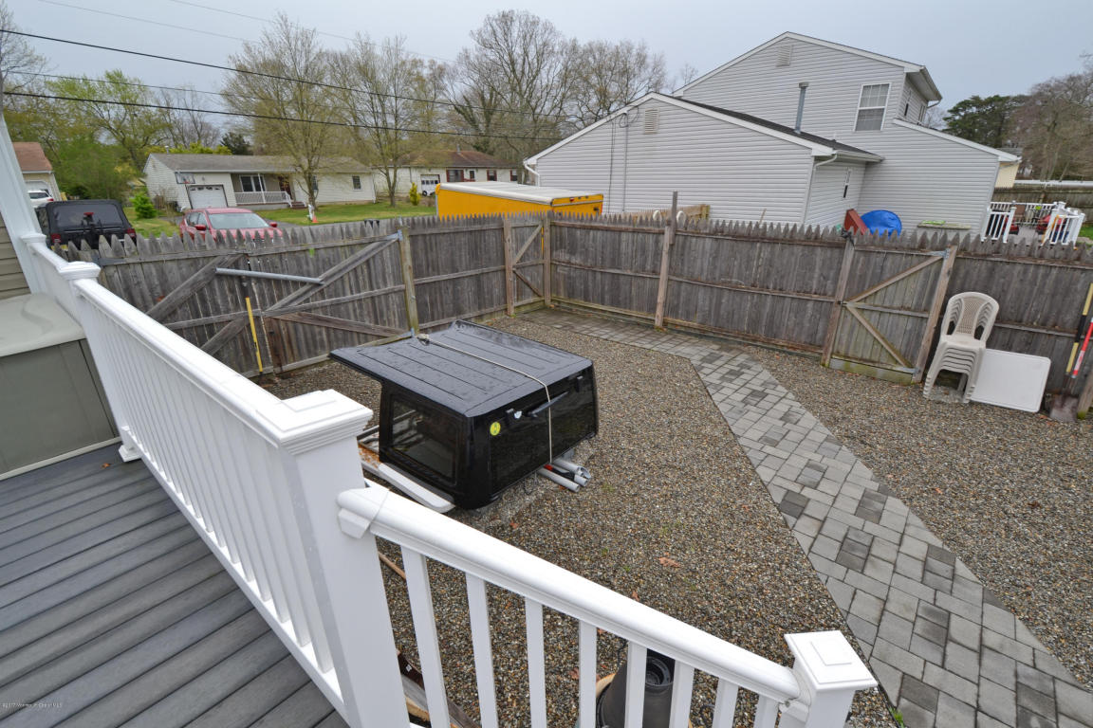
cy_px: 364
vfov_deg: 77.3
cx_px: 546
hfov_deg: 100.4
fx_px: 455
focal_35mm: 15
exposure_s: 1/160
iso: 100
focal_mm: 10
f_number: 7.1
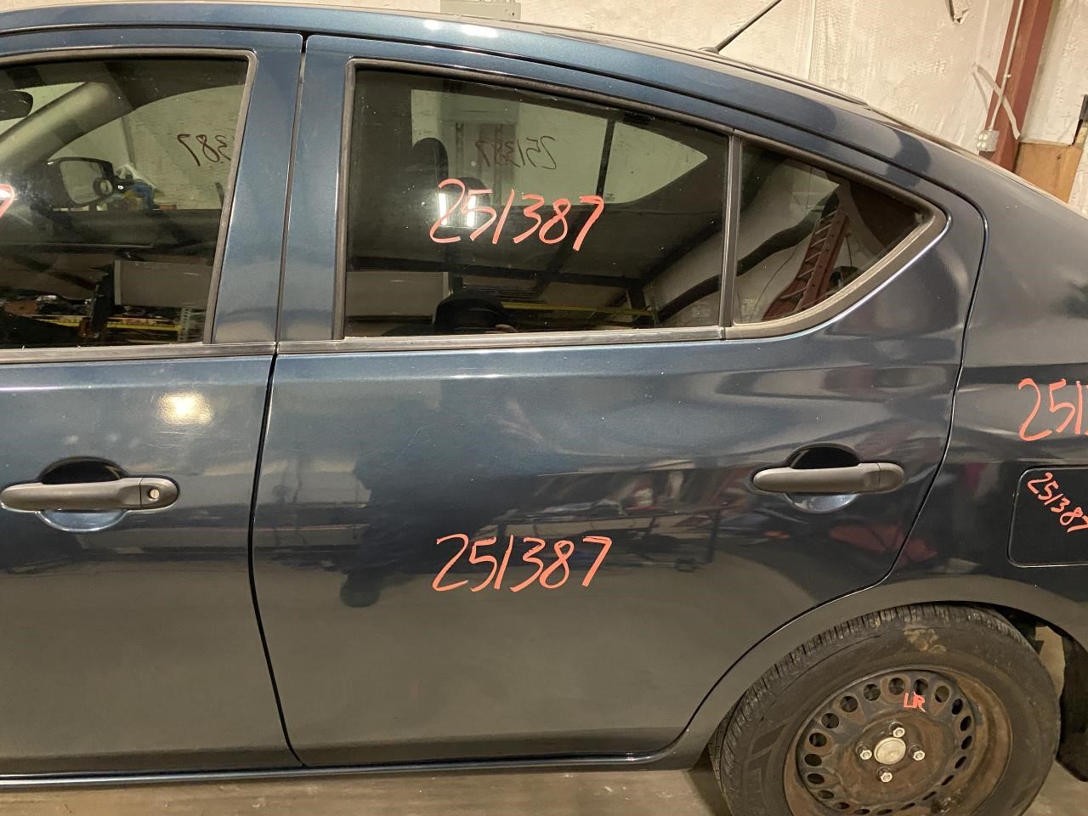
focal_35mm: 26
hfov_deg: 67.3
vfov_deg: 53.1
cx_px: 544
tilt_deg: -20.6
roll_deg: -2.8
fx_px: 817
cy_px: 408
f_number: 1.8
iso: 800
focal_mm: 4.25
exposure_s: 1/30
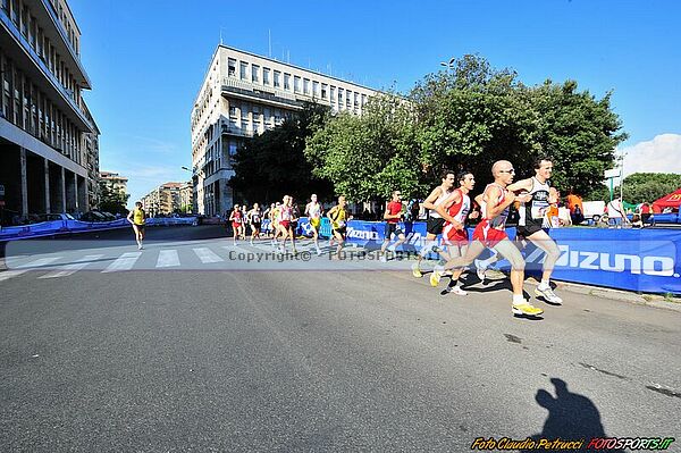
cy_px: 226
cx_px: 340
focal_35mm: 15
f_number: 10
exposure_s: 1/400
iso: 400
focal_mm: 15
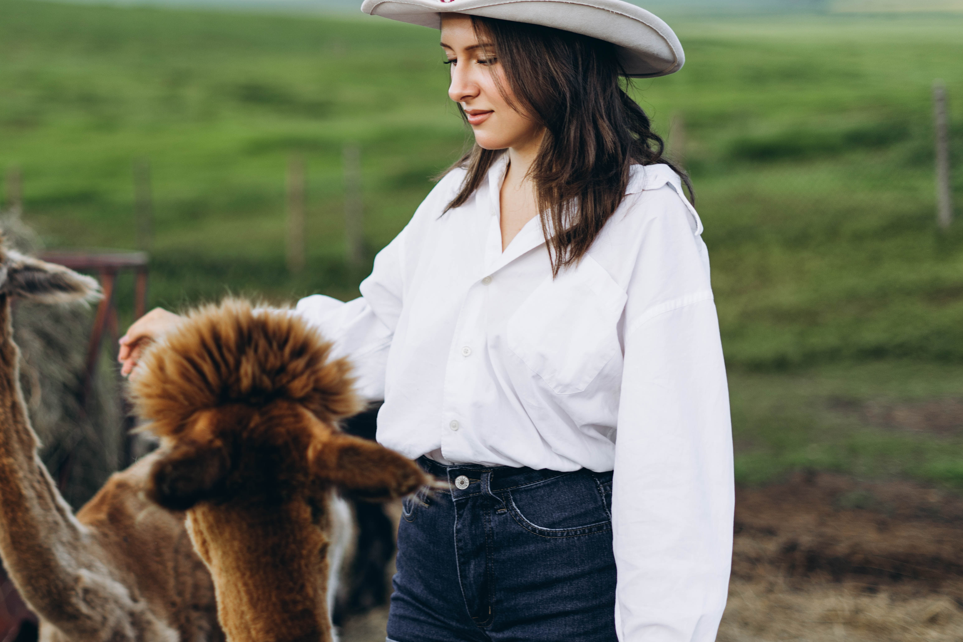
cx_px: 314
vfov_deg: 18.2
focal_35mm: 75
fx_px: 2006
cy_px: 311
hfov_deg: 26.8
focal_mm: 50
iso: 50
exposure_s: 1/160
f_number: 1.8
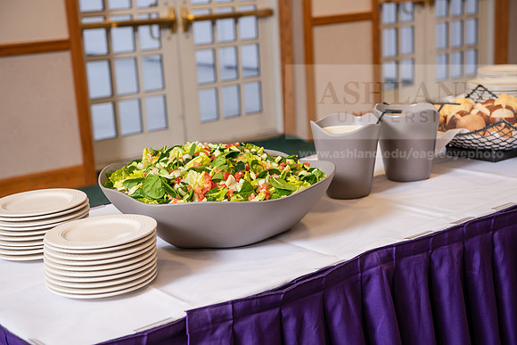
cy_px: 172
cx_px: 258
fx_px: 833
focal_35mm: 58
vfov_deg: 23.4
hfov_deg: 34.5
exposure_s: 1/80
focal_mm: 58
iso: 400
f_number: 4
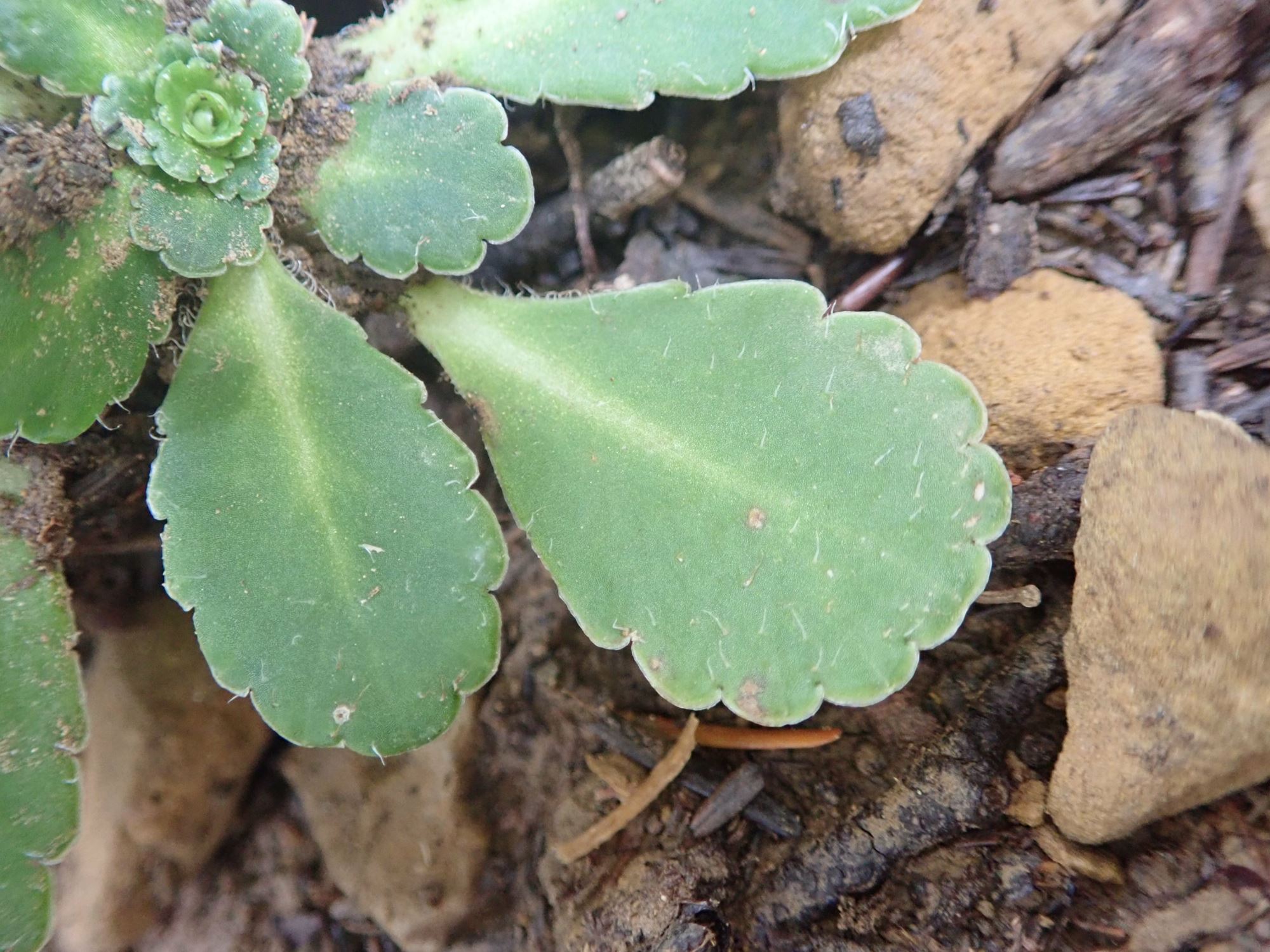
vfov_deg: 46.8
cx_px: 635
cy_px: 476
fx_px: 1101
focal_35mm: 30
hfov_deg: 60.0
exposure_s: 1/80
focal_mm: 5.5
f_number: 2.3
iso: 800
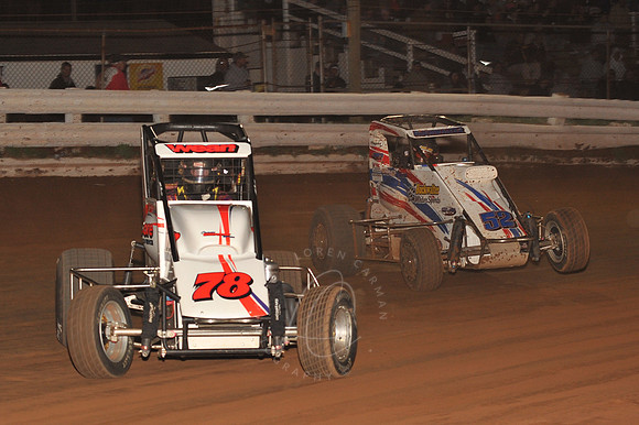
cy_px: 212
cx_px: 320
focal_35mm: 92
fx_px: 1632
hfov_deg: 22.2
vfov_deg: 14.8
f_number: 6.3
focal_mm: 92
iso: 1250
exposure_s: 1/320
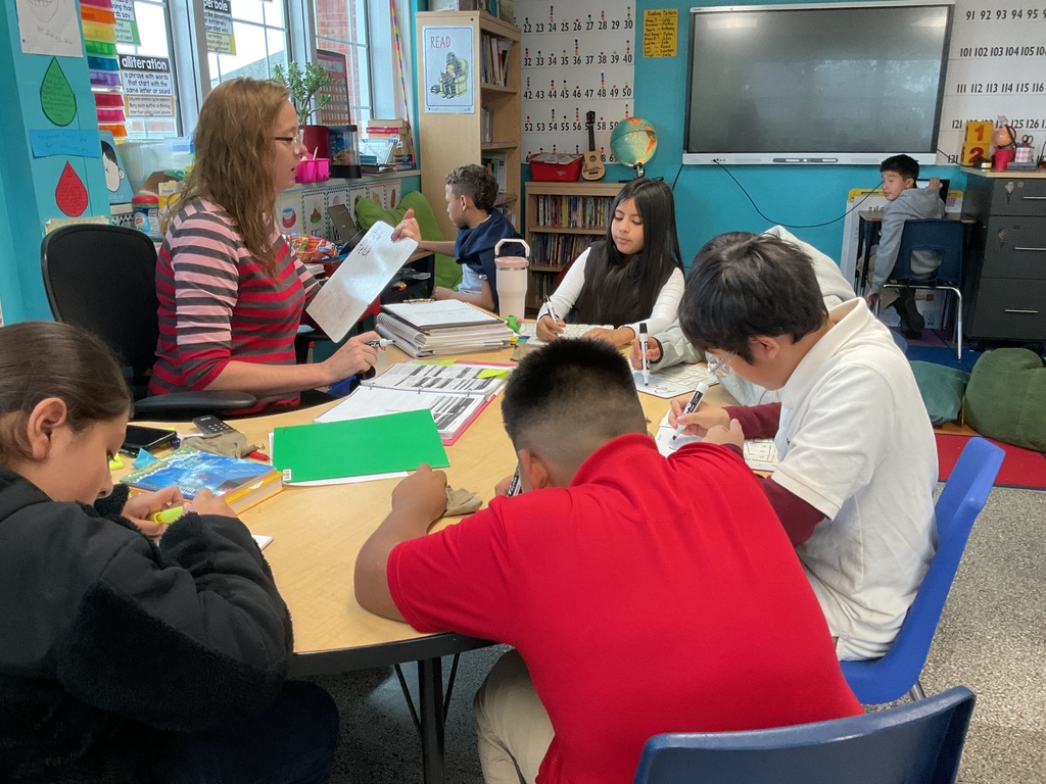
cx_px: 523
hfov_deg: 61.7
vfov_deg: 48.2
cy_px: 392
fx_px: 876
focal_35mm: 29
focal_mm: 3
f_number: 1.8
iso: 100
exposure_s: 1/60
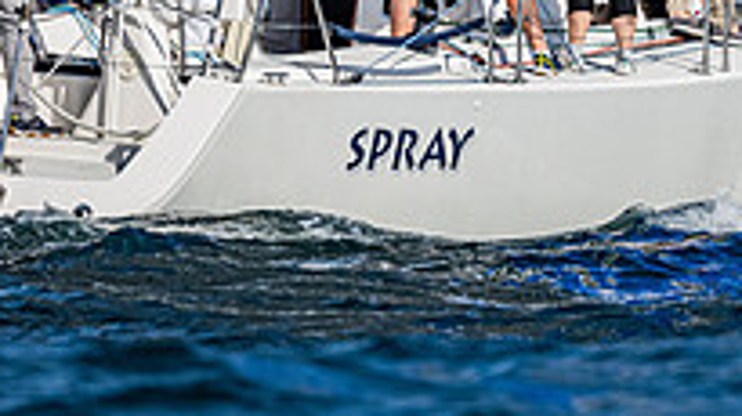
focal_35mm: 1139
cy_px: -154
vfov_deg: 1.1
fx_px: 22395
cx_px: 599
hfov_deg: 1.9
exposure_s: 1/3200
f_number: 5.3
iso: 320
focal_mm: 320
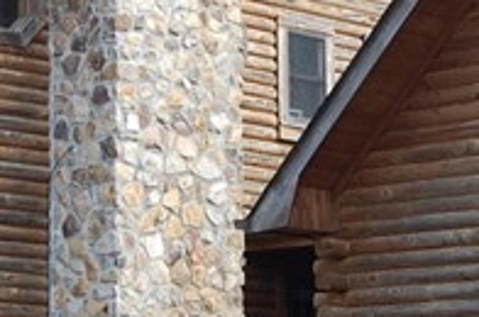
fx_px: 2096
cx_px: 185
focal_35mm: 158
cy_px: 173
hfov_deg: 13.0
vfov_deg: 8.7
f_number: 6.3
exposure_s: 1/160
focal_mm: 19
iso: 200
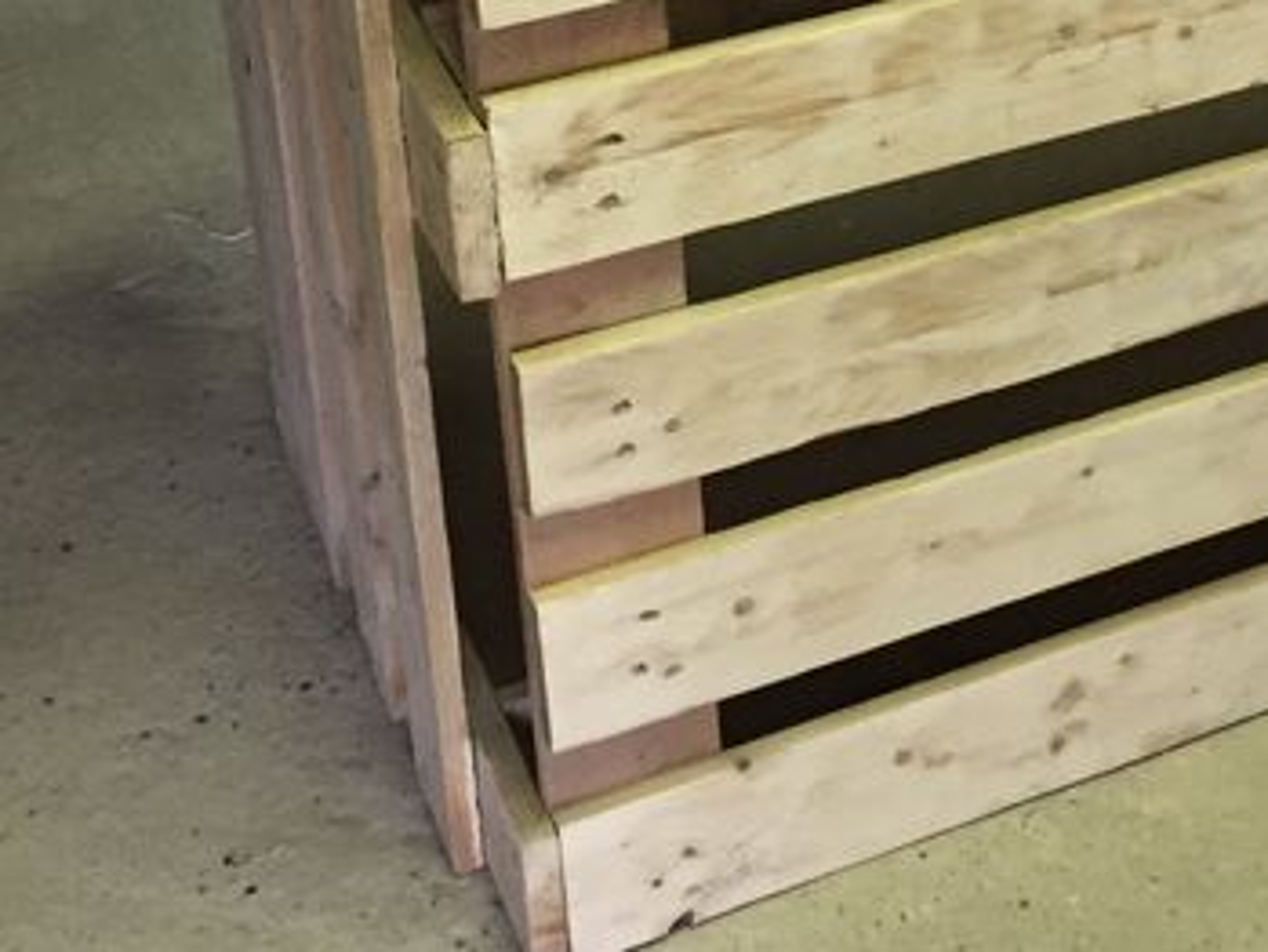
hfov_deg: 22.9
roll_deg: +0.7
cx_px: 1148
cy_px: -149
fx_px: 3041
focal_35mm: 83
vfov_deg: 17.1
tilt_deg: -23.1
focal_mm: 4.15
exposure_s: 1/33
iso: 200
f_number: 2.2
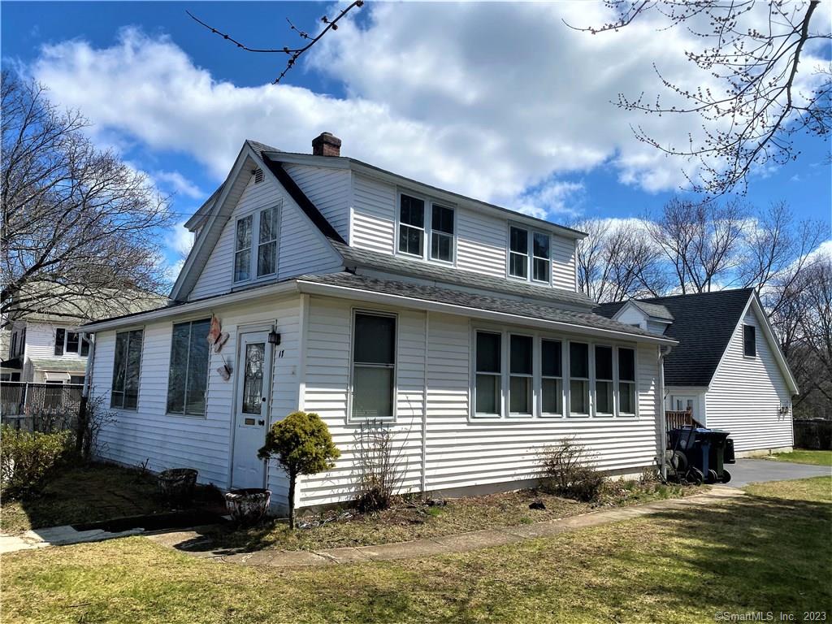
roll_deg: -1.3
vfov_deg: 53.1
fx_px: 625
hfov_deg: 67.3
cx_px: 416
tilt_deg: +8.8
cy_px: 312
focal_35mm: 26
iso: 32
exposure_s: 1/5525
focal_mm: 4.25
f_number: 1.8
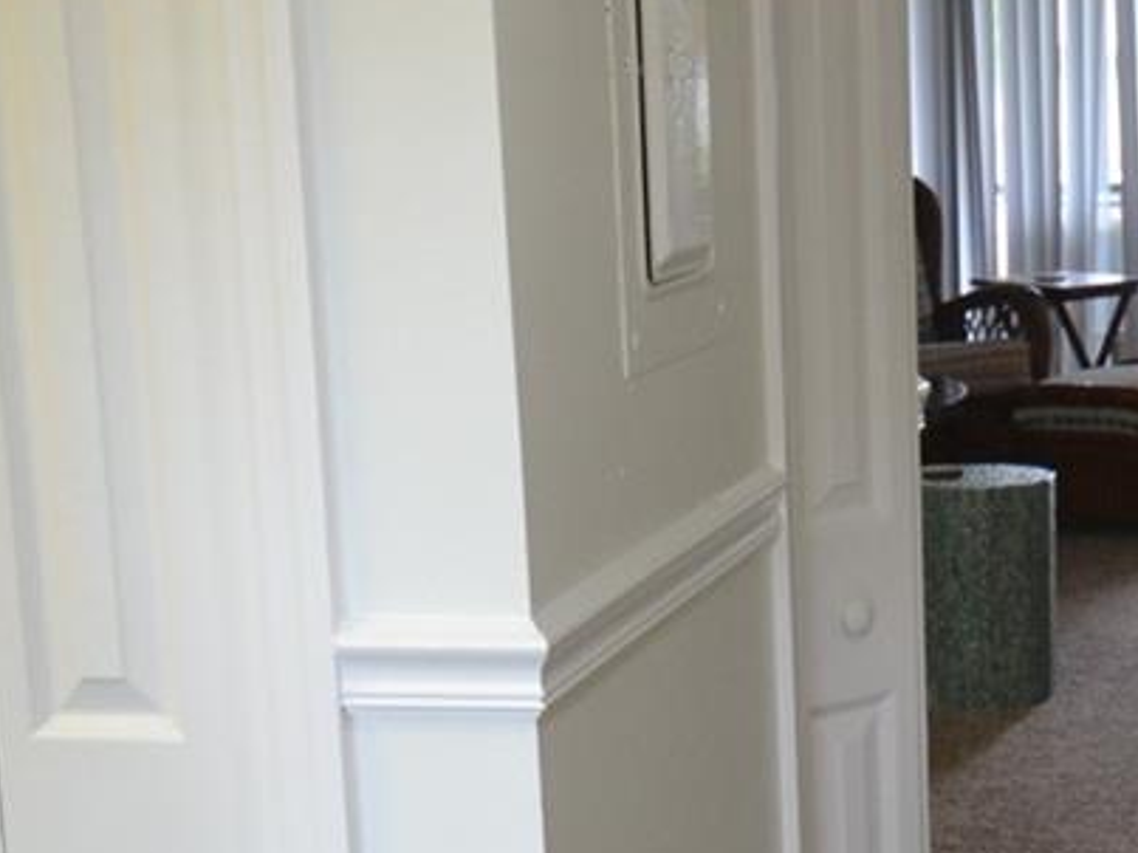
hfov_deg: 22.5
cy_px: 748
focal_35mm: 86
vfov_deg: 17.0
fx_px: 2823
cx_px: 918
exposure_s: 1/60
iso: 640
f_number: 4
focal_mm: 15
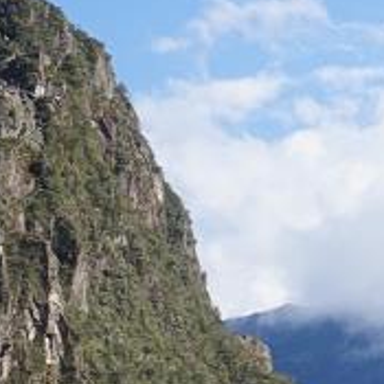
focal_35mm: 229
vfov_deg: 7.5
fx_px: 2869
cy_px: 669
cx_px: 1163
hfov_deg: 6.9
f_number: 13
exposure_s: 1/80
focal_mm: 29
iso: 100
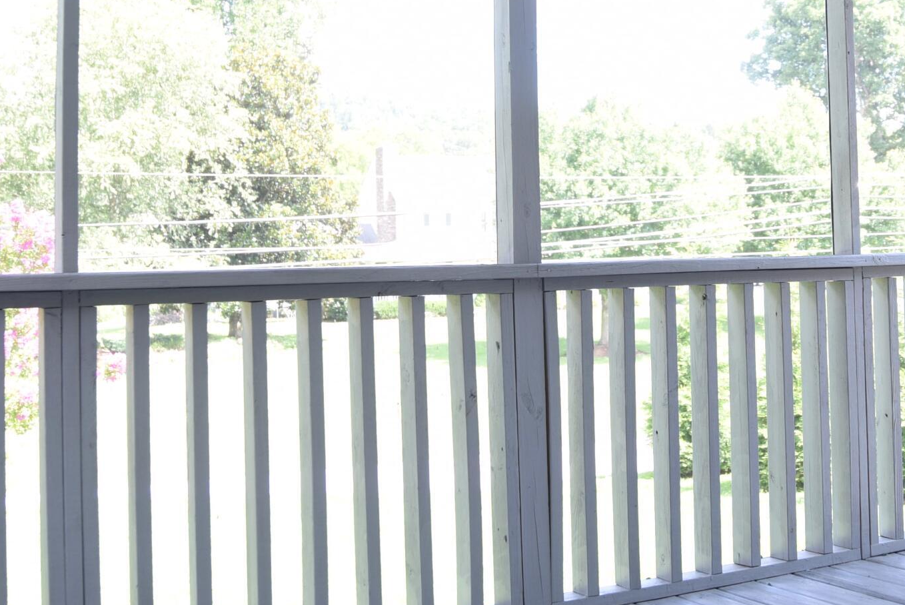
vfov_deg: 25.2
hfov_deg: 36.8
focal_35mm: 53
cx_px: 656
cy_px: 147
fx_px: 1333
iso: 250
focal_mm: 24
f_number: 4
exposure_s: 1/80
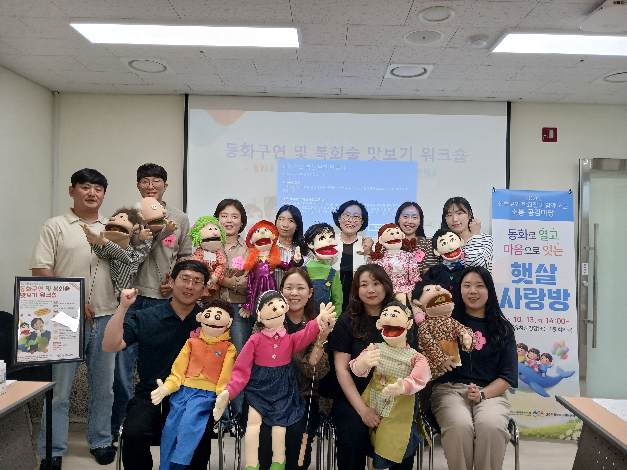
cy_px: 235
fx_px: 489
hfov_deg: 65.3
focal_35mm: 27
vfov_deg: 51.4
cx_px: 314
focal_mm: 3.98
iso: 100
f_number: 1.8
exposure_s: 1/60
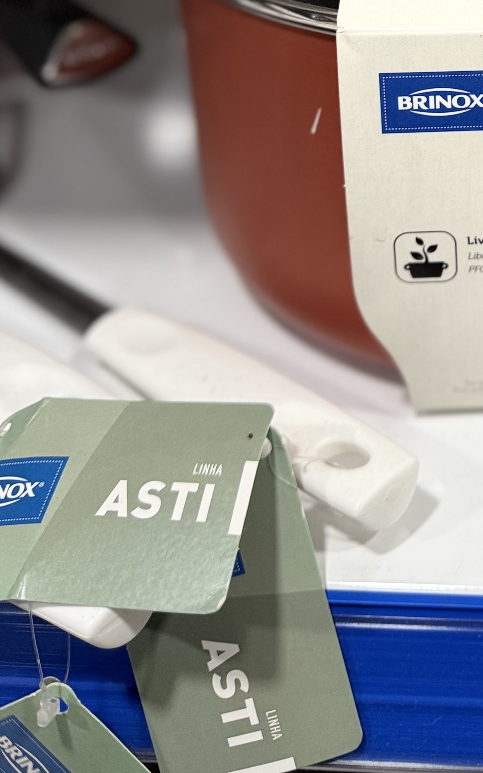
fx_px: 1158
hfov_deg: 22.1
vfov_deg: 33.1
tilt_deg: -20.6
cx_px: 554
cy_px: -37
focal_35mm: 55
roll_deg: -0.3
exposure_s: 1/50
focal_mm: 6.76
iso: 160
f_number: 1.78
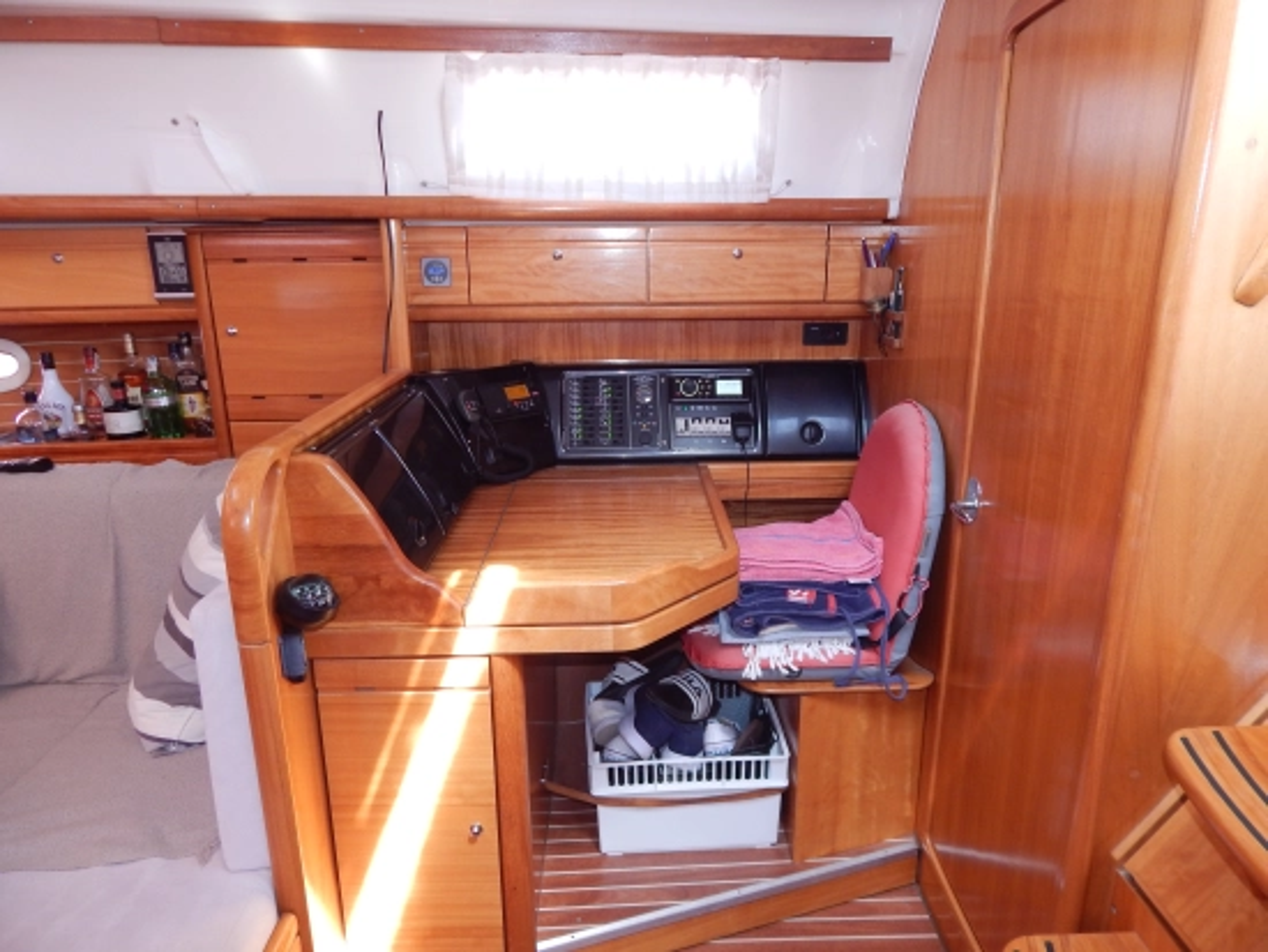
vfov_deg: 58.9
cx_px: 634
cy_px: 476
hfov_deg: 73.9
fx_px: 843
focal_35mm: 23
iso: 160
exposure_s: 1/30
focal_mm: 4
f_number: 3
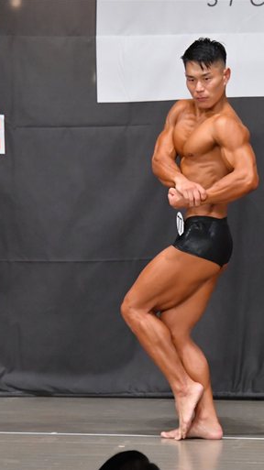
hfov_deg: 3.4
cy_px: 235
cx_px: 143
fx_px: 4437
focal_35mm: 356
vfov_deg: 6.1
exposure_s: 1/400
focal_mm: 150
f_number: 5.6
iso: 6400
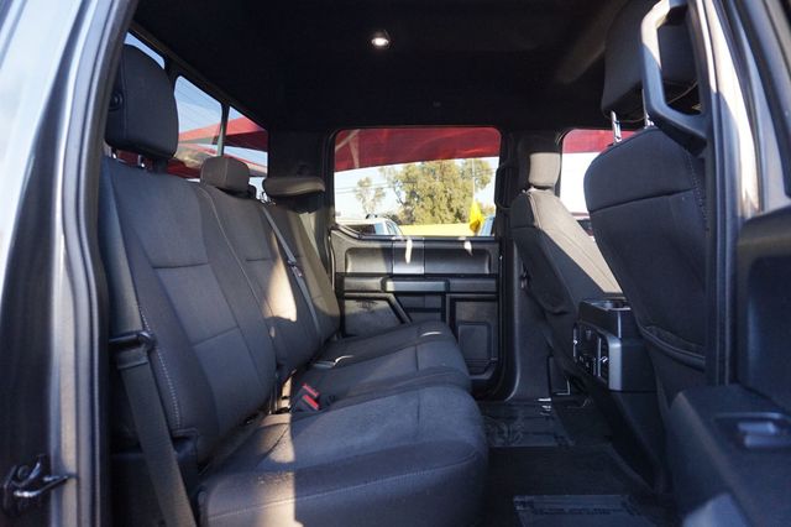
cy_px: 264
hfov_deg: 73.8
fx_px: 527
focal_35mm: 24
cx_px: 396
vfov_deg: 53.1
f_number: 4
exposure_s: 1/160
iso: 1250
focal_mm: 16
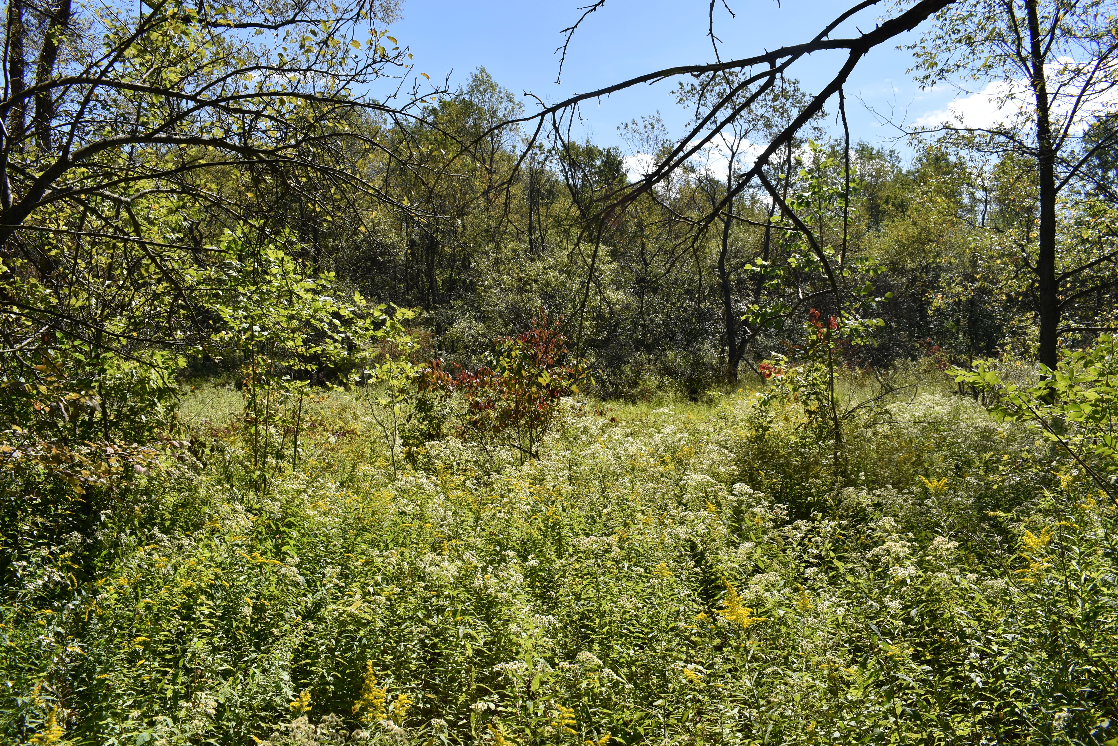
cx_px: 559
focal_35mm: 27
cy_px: 373
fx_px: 839
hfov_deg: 67.4
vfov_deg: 48.0
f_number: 10
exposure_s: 1/400
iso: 200
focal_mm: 18
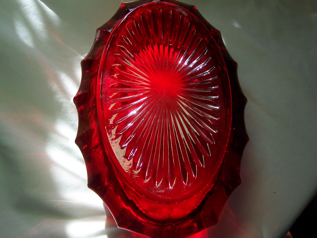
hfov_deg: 50.1
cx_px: 158
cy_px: 119
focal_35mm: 37
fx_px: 339
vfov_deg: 38.7
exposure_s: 1/250
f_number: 2.8
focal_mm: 5.6
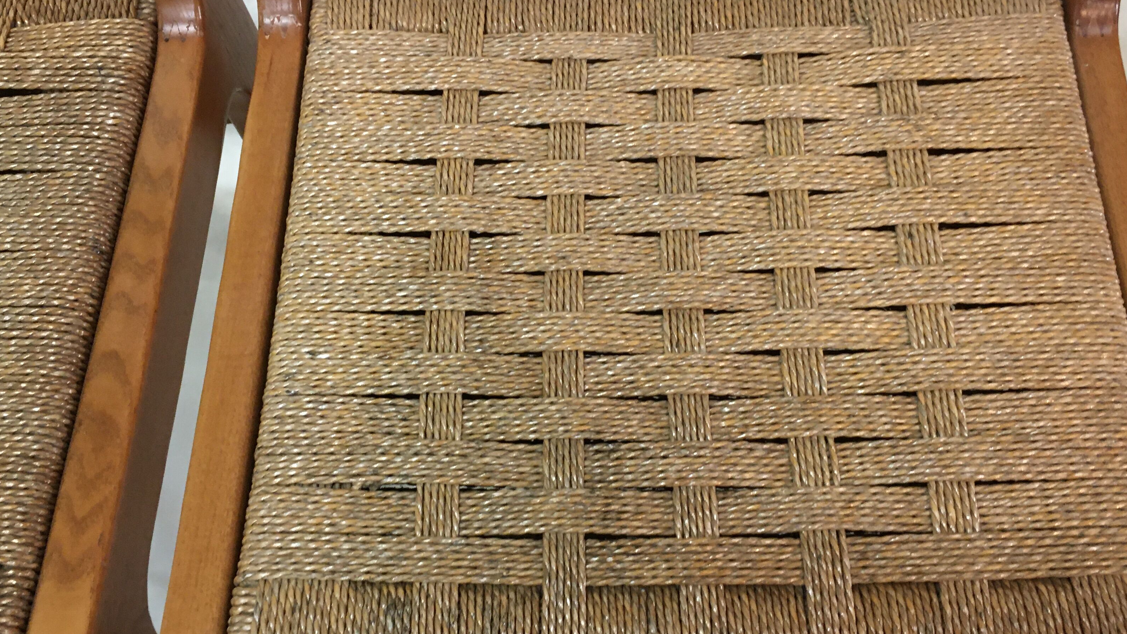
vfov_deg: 29.7
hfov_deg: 50.5
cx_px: 586
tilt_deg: -65.6
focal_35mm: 40
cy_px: 334
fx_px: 1195
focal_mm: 4.15
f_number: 2.2
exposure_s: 1/33
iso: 125
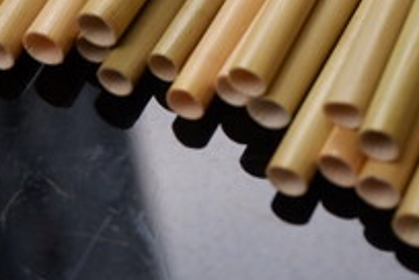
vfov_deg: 9.8
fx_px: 1606
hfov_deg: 14.7
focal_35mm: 138
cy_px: -25
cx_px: 374
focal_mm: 31.4
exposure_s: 1/210
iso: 200
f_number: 5.6
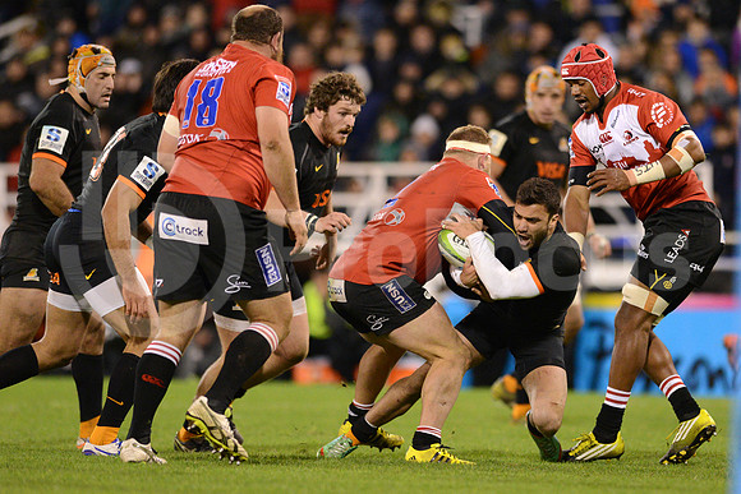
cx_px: 370
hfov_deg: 6.9
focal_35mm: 300
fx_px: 6176
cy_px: 247
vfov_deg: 4.6
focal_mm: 300
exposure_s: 1/1250
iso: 4500
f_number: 2.8
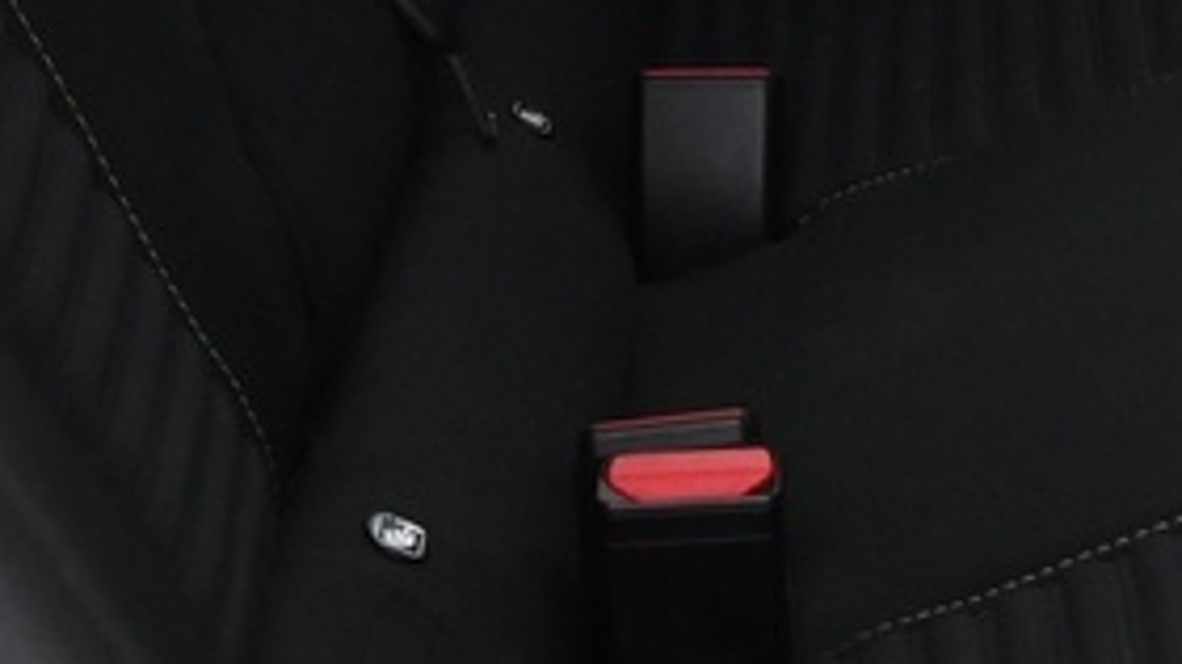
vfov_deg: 8.2
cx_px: 1720
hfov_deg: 14.0
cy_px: -336
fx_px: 4544
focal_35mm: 145
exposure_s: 1/25
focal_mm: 16
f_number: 3.5
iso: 1600
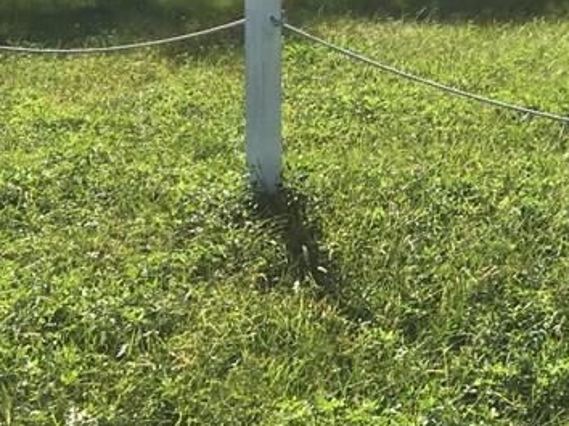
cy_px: 35
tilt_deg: -5.1
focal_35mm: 84
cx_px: 738
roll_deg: -2.8
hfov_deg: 21.2
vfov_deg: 17.3
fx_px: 1380
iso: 25
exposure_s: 1/1479
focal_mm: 4.15
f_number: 2.2
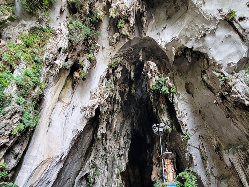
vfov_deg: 65.3
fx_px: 137
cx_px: 131
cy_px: 136
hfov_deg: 84.6
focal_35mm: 19
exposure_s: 1/60
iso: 125
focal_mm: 2.2
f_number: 2.2
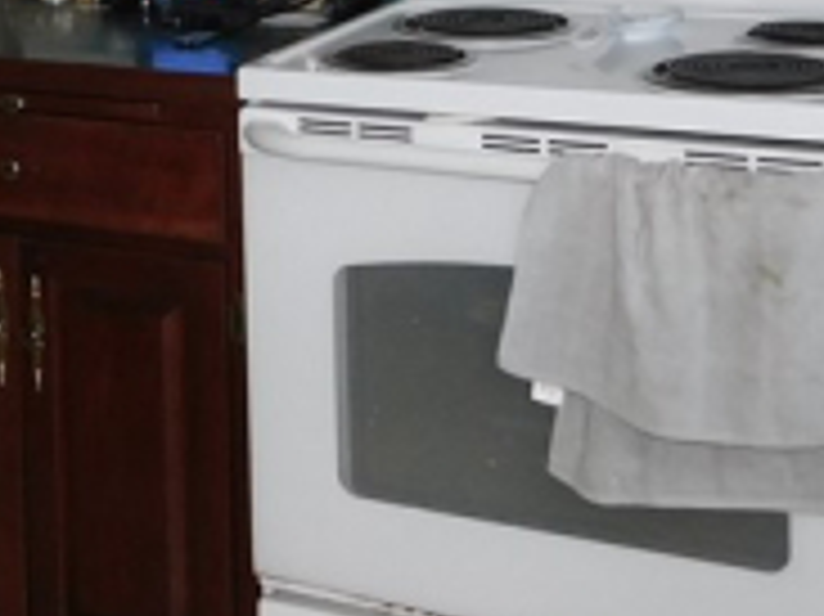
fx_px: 1998
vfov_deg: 16.4
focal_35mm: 84
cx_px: -2
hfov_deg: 22.4
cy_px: -229
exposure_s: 1/30
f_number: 3
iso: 200
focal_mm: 4
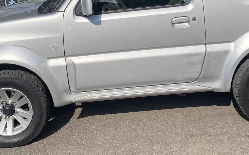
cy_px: -5
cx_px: 144
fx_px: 407
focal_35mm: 60
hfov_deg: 33.9
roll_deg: +1.4
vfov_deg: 20.8
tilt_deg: -10.9
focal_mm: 4.25
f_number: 1.8
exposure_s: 1/3300
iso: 32
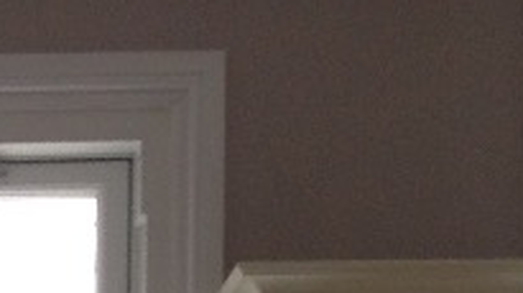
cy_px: 1141
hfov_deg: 9.3
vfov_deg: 4.9
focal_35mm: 223
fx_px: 3091
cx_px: -403
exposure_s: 1/40
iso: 50
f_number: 2.4
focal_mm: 4.28
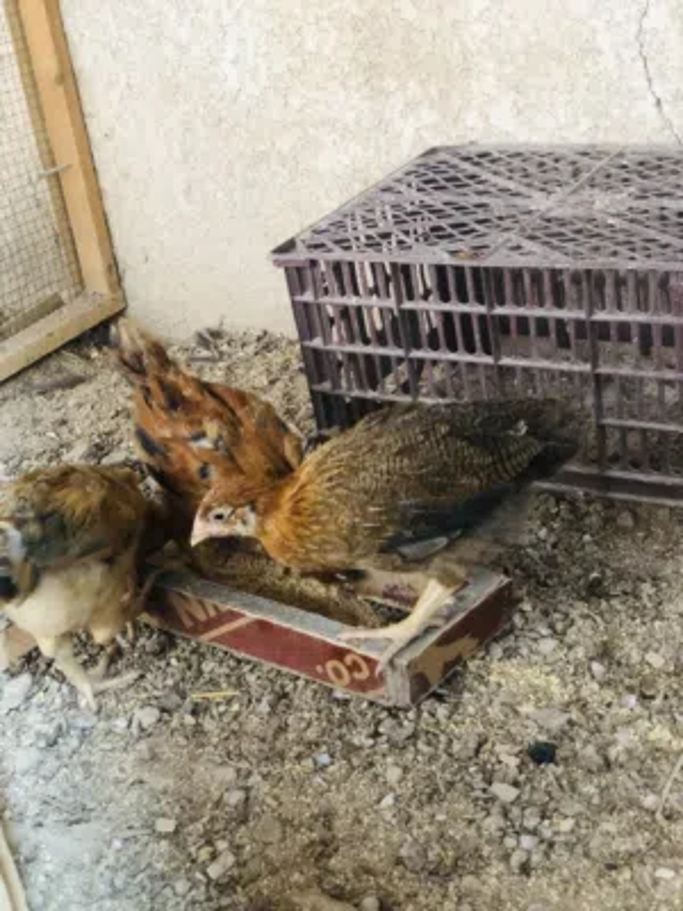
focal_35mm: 52
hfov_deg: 28.0
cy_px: 456
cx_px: 342
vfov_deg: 36.8
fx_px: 1368
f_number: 2.4
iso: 160
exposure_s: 1/11
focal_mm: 6
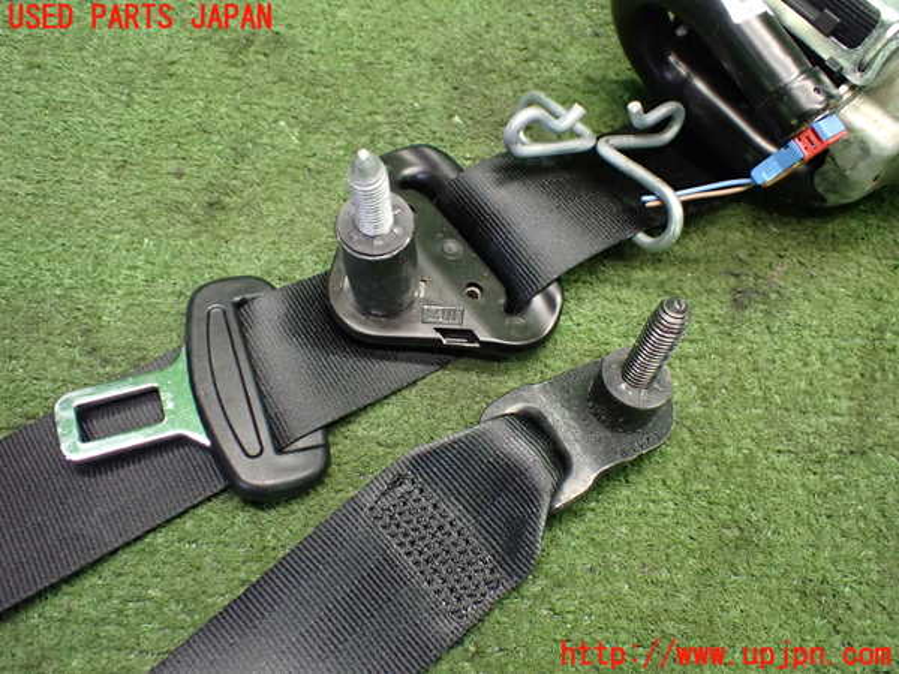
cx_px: 450
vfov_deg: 46.8
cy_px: 337
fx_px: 779
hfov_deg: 60.0
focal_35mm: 30
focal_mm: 5.4
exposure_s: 1/80
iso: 800
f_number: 2.3
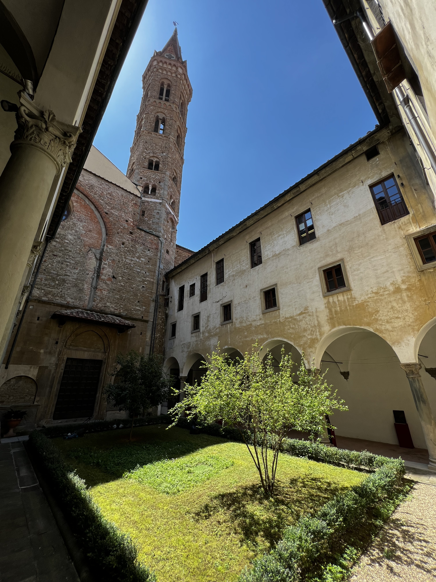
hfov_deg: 89.9
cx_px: 218
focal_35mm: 13
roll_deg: +0.6
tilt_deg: +21.9
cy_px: 291
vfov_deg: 106.2
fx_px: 218
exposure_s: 1/769
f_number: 1.8
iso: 32
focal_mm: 1.57
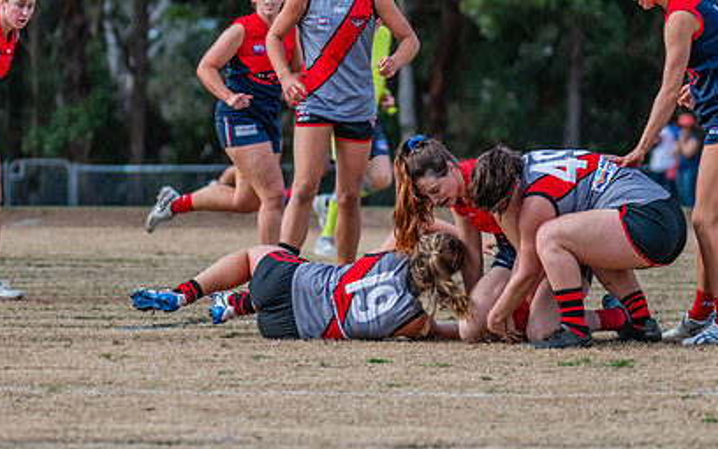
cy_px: 208
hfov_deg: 5.6
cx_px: 382
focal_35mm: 377
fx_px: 7377
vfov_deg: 3.5
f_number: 5.6
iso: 500
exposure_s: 1/1600
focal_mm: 250
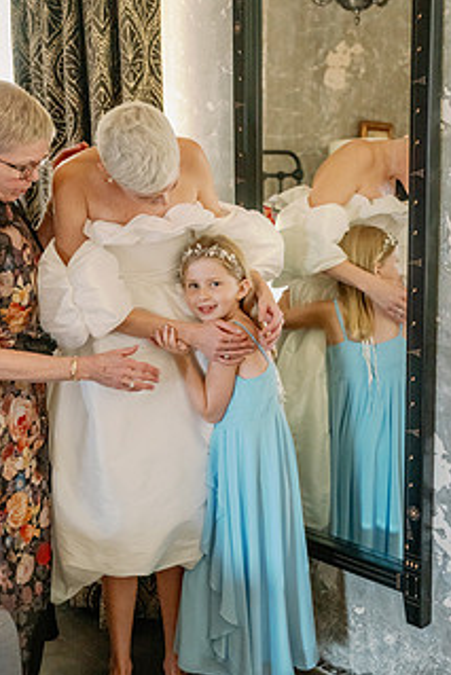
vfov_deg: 41.1
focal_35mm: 48
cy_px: 355
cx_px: 163
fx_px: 901
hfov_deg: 28.0
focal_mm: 34
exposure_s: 1/250
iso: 3200
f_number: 2.8
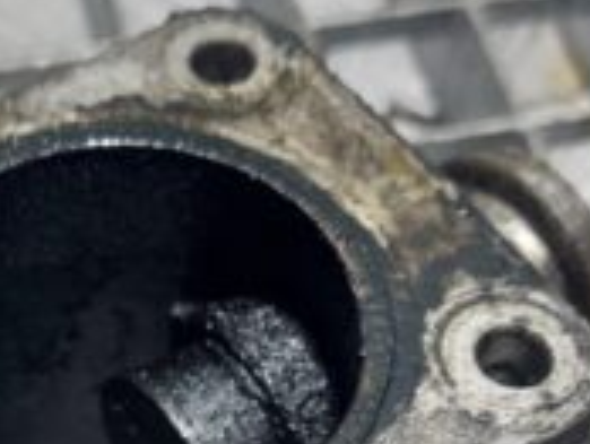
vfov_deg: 16.5
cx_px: 139
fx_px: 1468
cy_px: 522
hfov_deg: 22.5
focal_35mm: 86
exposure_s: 1/50
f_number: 1.8
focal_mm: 5.23
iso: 50
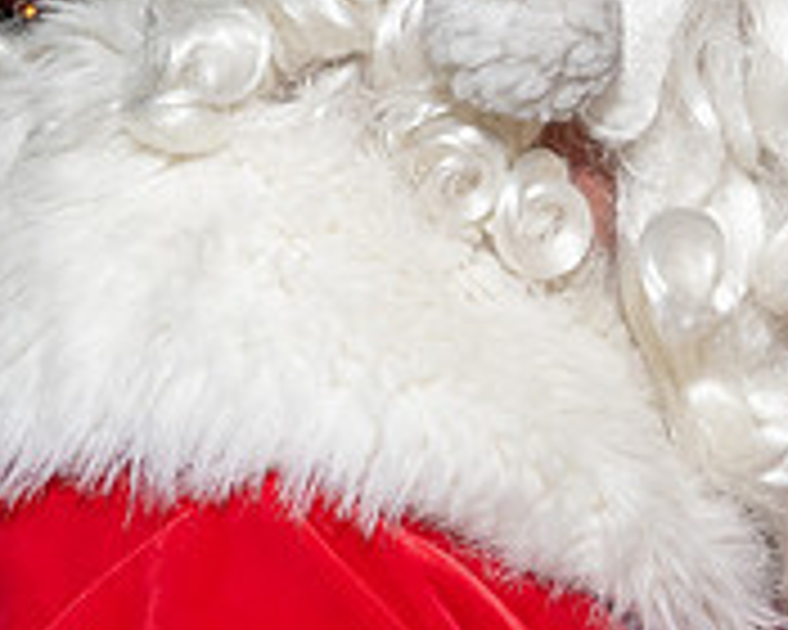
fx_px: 3638
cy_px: 229
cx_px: 1090
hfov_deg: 11.9
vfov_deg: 9.9
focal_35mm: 156
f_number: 7.1
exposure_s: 1/250
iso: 640
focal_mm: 26
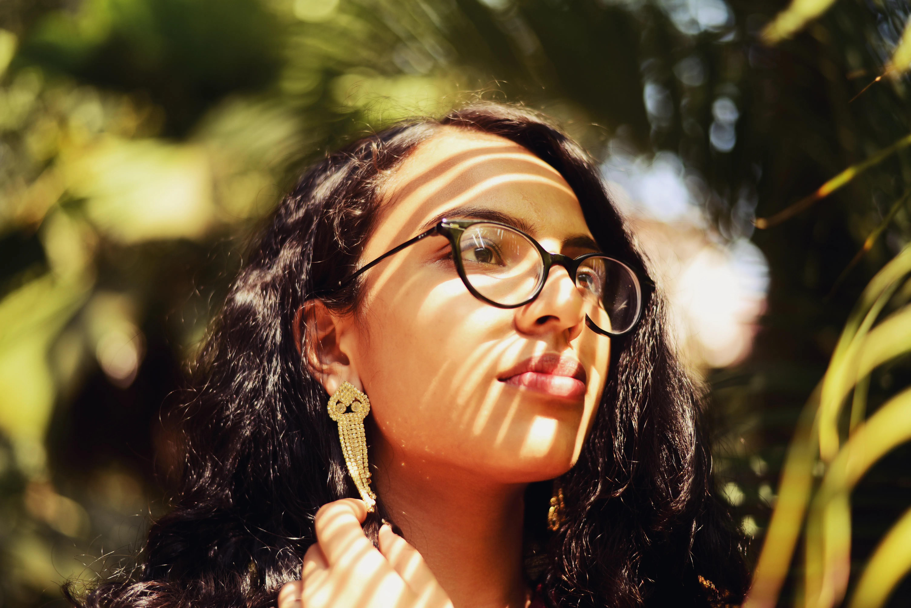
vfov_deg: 27.0
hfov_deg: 39.6
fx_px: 1266
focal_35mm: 50
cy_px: 304
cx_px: 456
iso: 200
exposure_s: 1/800
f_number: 1.8
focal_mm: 50
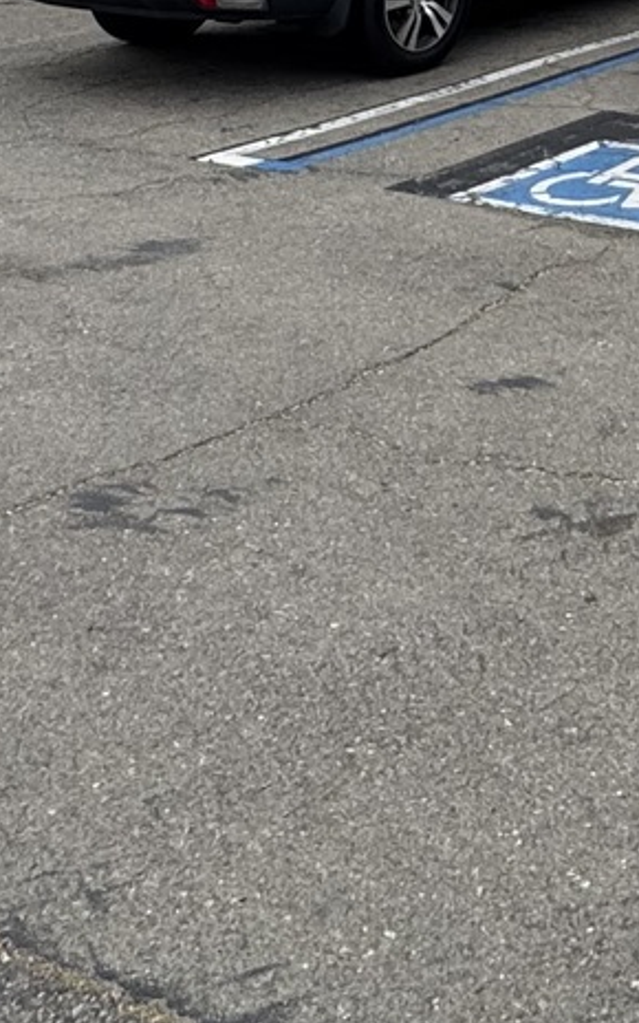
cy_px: -472
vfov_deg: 25.1
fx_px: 1783
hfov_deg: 18.4
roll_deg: -1.0
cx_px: 910
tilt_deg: +6.7
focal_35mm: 64
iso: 40
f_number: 2.2
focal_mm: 2.22
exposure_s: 1/763
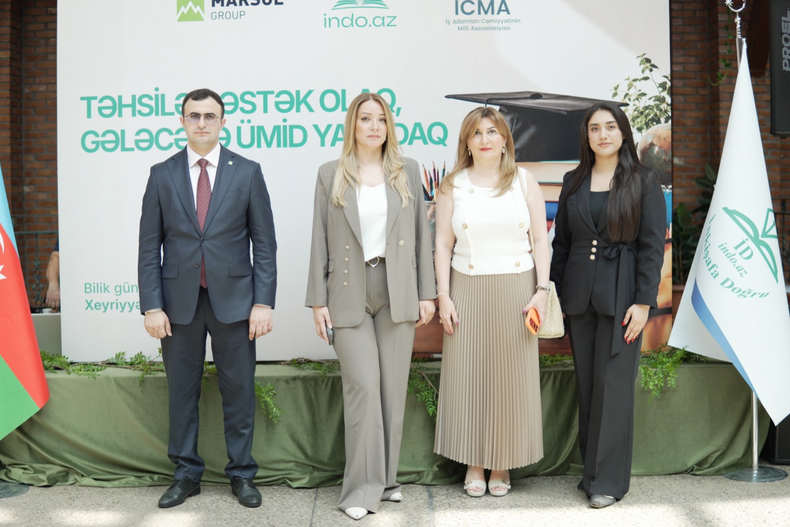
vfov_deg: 29.9
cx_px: 395
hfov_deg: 43.6
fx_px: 987
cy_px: 264
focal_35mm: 45
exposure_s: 1/400
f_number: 1.4
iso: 125
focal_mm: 30
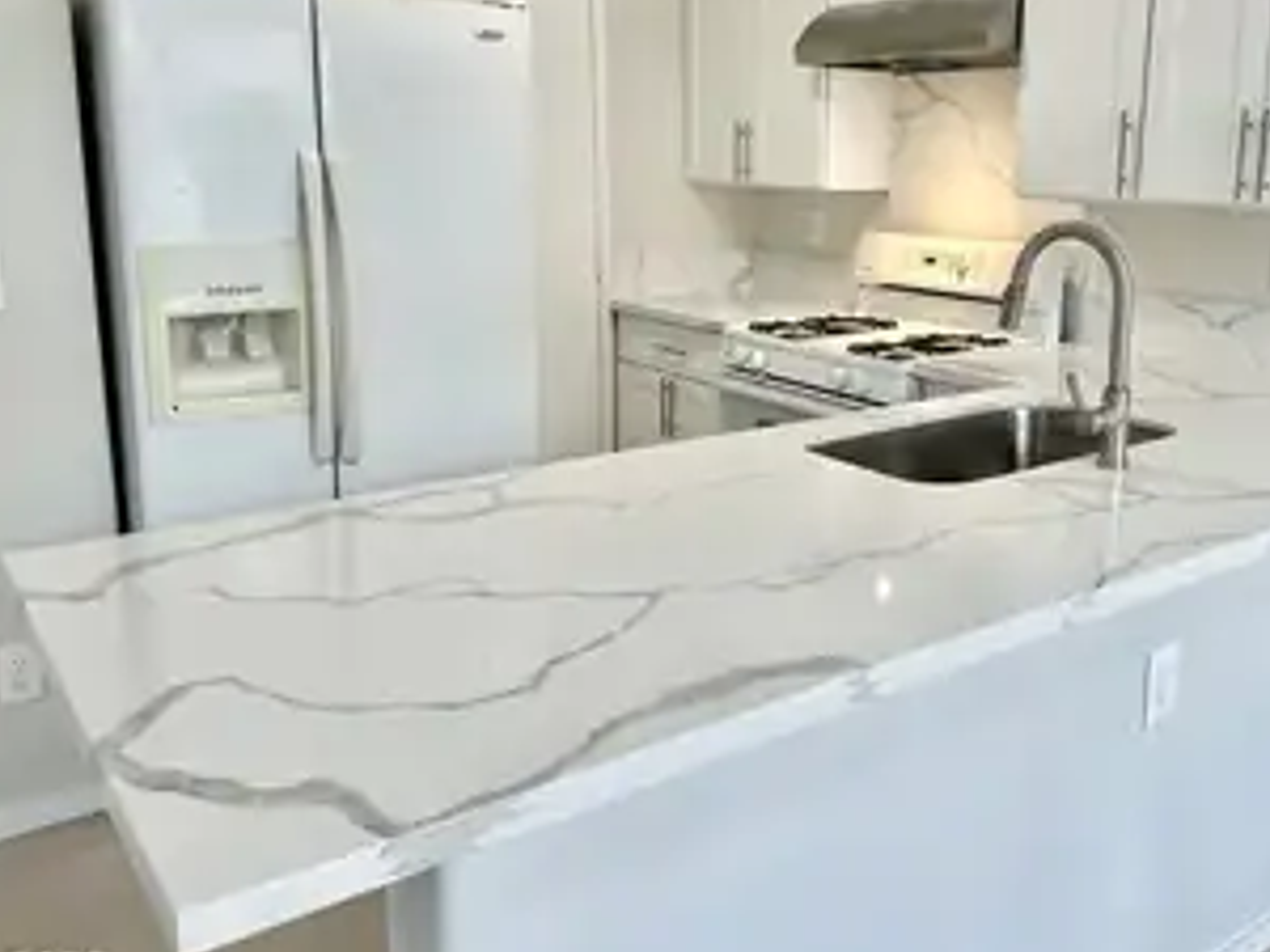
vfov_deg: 43.8
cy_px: 360
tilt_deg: -11.1
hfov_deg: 56.3
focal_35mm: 32
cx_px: 770
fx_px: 1174
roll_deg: -0.6
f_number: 1.78
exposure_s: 1/120
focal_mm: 6.86
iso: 100
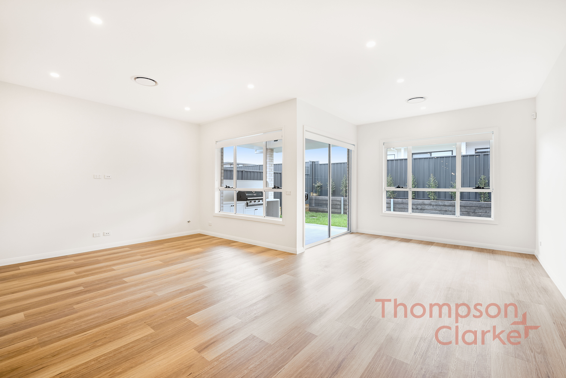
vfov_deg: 77.4
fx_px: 236
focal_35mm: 15
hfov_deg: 100.4
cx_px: 283
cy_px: 189
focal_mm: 15
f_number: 5
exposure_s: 1/8
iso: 100
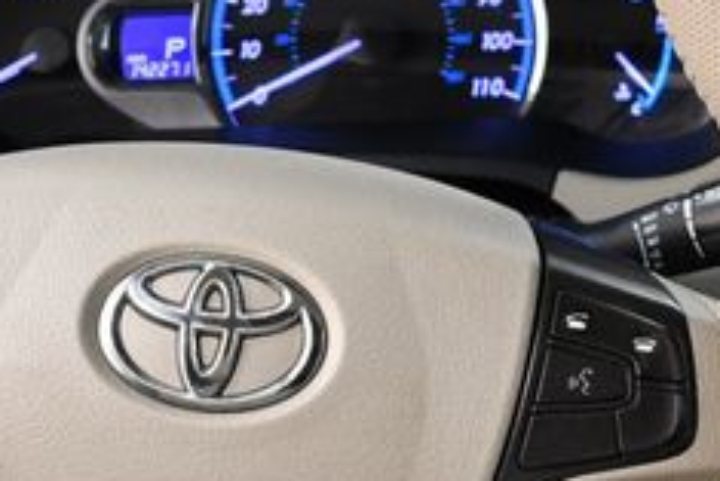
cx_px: 386
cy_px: 340
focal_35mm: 98
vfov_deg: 13.9
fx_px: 1961
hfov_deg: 20.8
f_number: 3.5
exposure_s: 1/125
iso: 1600
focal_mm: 18
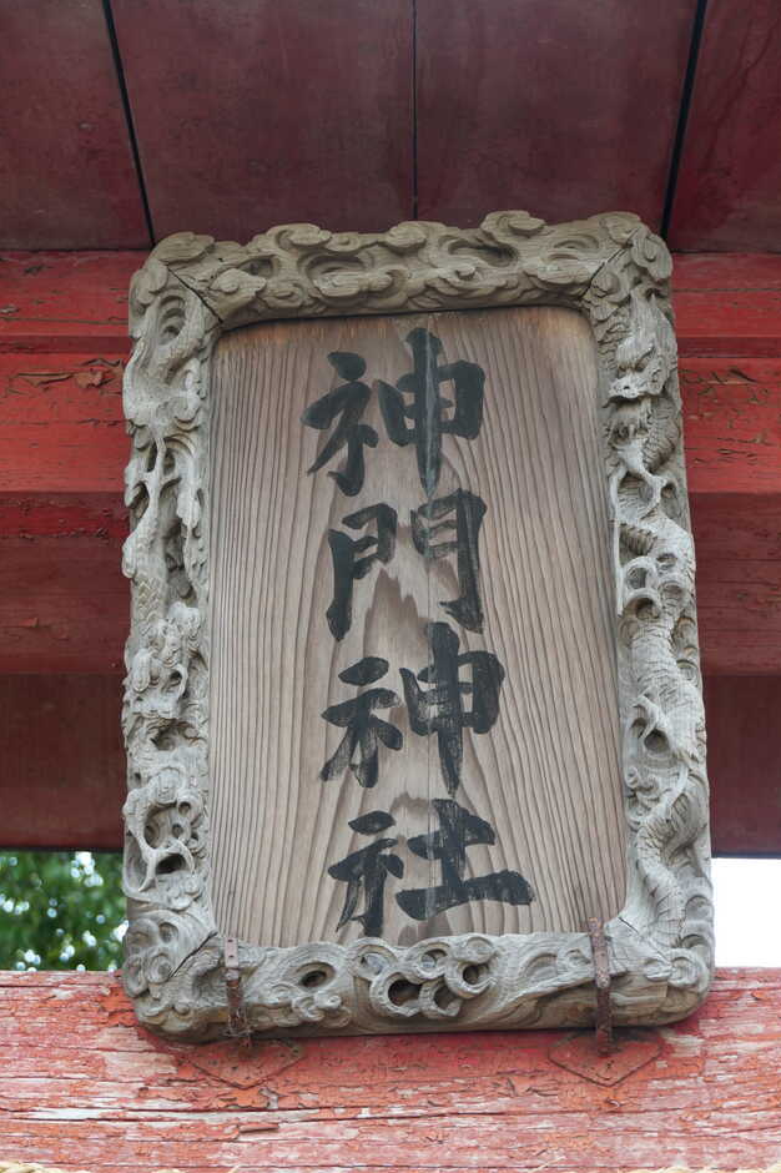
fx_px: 2395
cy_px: 618
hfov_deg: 18.5
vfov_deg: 27.5
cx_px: 424
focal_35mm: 74
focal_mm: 45
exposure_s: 1/160
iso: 400
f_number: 5
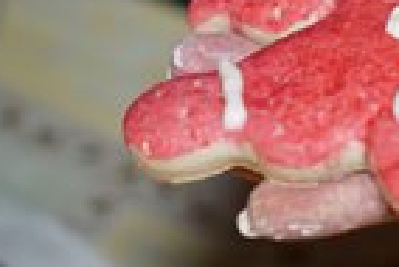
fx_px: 2097
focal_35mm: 189
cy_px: -27
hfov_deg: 10.7
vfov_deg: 7.2
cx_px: 452
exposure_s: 1/160
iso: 3200
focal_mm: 67
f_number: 4
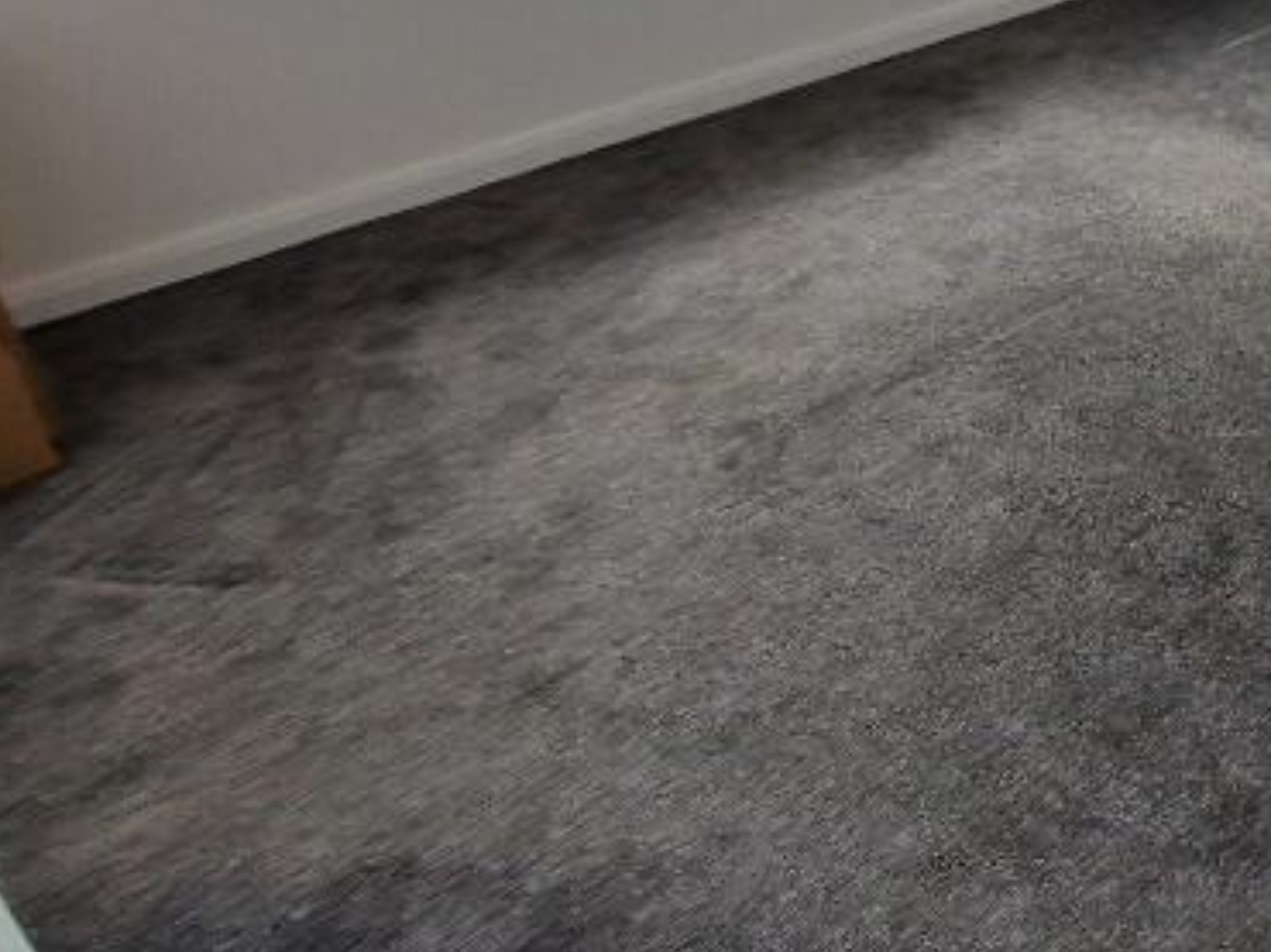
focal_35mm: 36
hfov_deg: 40.8
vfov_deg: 37.2
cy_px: 103
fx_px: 1321
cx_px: 1412
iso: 100
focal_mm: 2.2
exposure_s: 1/100
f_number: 2.2
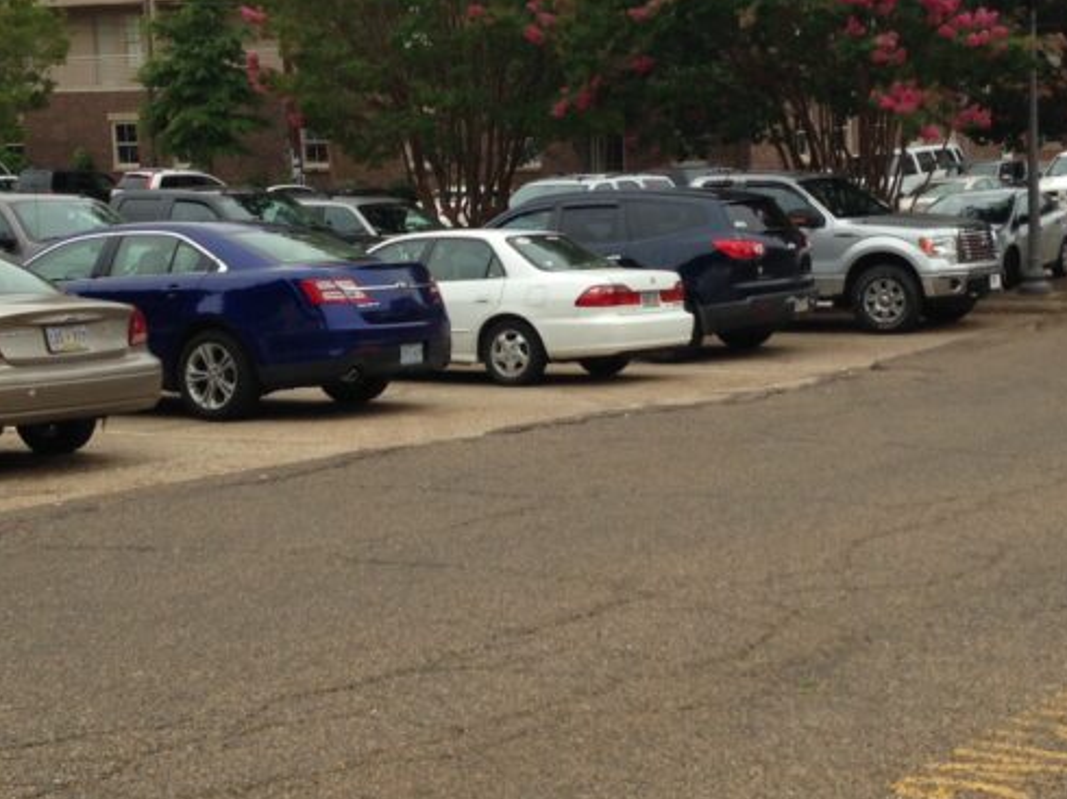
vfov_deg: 21.2
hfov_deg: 28.1
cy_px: 294
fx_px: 2126
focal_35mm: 69
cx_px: 625
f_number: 2.4
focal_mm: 4.13
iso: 50
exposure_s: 1/951
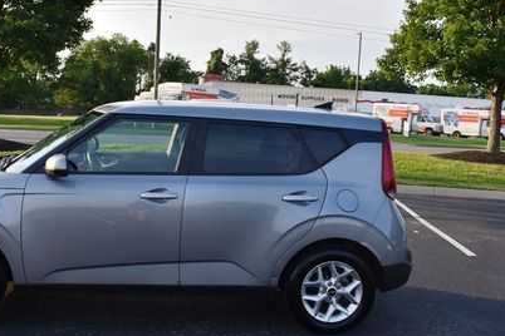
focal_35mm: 43
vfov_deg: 31.2
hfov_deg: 44.7
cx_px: 166
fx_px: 603
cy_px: 147
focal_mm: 18
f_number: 7.1
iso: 200
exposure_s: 1/250
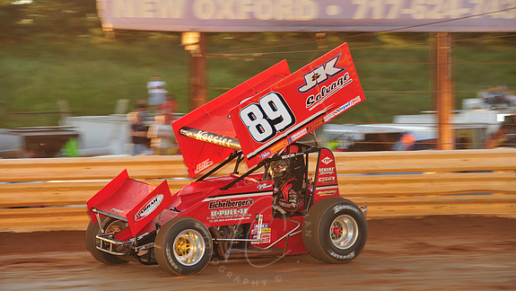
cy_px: 149
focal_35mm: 153
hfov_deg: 14.0
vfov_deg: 7.9
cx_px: 257
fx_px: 2094
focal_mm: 145
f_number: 7.1
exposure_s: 1/320
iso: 640
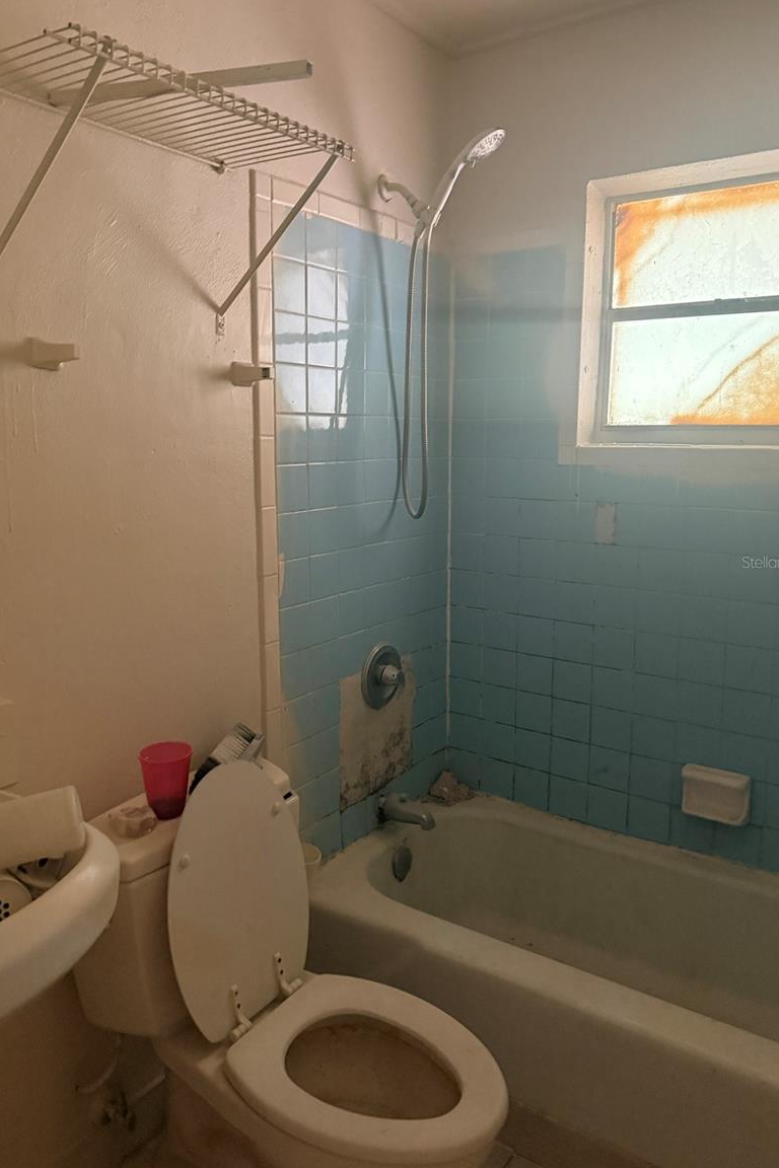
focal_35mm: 26
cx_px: 357
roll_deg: -1.1
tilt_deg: -5.5
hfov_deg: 49.5
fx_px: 844
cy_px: 562
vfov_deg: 69.4
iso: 1000
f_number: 1.78
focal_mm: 6.76
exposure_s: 1/40
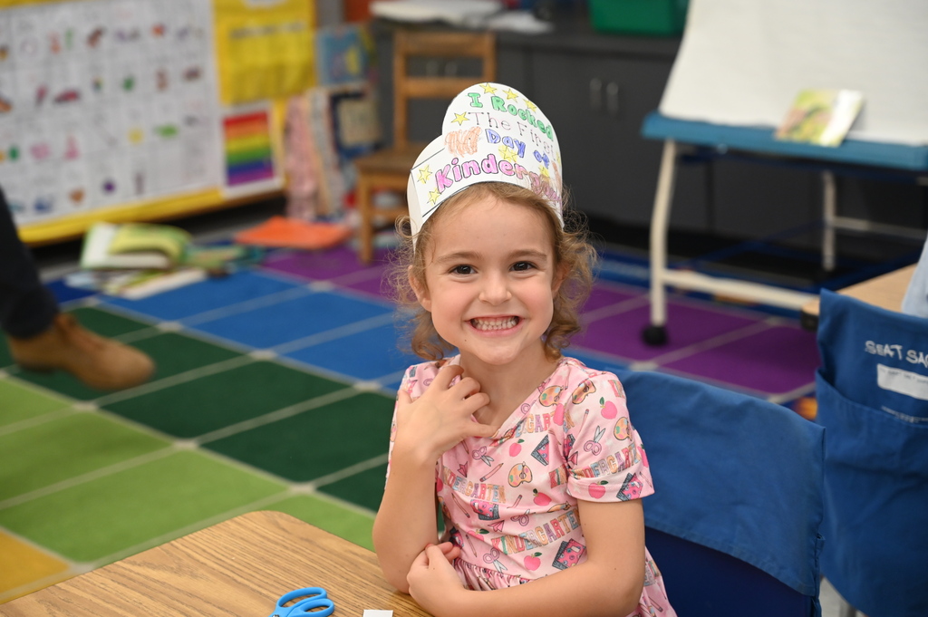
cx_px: 464
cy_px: 308
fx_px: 1803
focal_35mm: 70
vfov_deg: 19.4
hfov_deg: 28.9
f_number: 4
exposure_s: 1/125
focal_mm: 70
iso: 2000
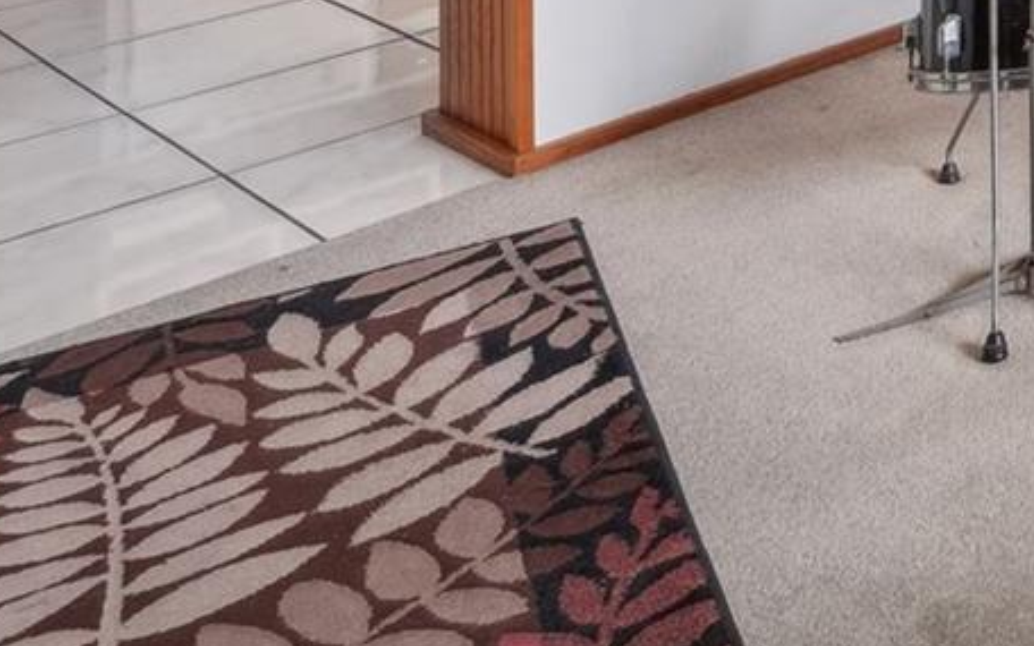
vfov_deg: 19.3
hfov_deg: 29.9
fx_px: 1409
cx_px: 1419
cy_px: -524
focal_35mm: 50
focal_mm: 14
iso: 200
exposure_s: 1/15
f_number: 8
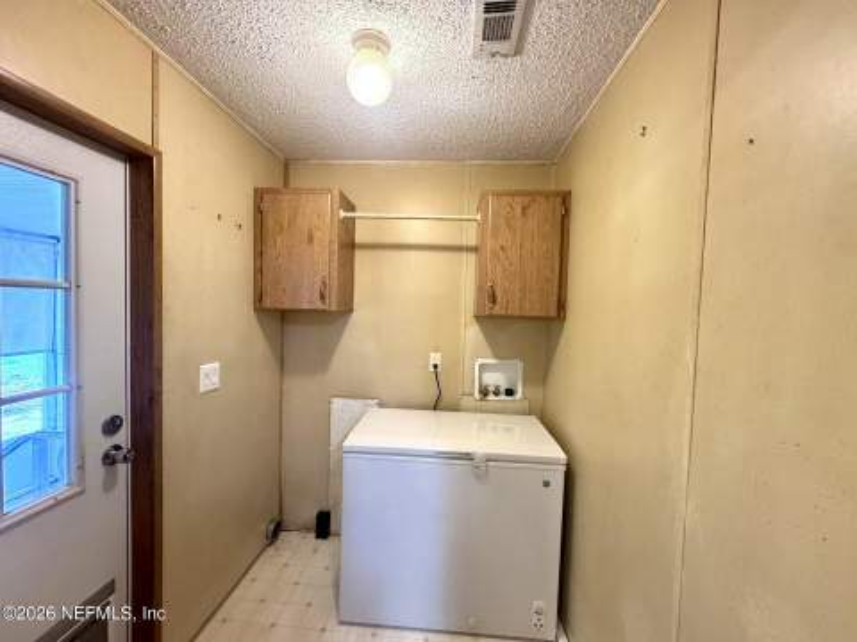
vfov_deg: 85.7
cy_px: 321
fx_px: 347
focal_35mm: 14
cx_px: 428
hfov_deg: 102.1
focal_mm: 2.22
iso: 400
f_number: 2.2
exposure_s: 1/60
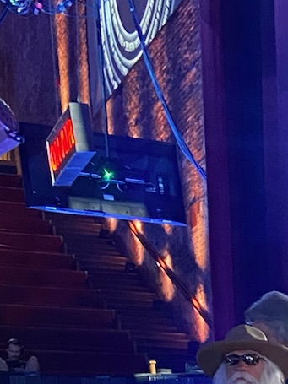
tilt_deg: -3.9
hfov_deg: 12.1
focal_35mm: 117
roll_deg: +0.9
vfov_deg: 15.1
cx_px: 432
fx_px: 1299
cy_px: 641
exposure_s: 1/30
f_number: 1.8
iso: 800
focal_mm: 4.25
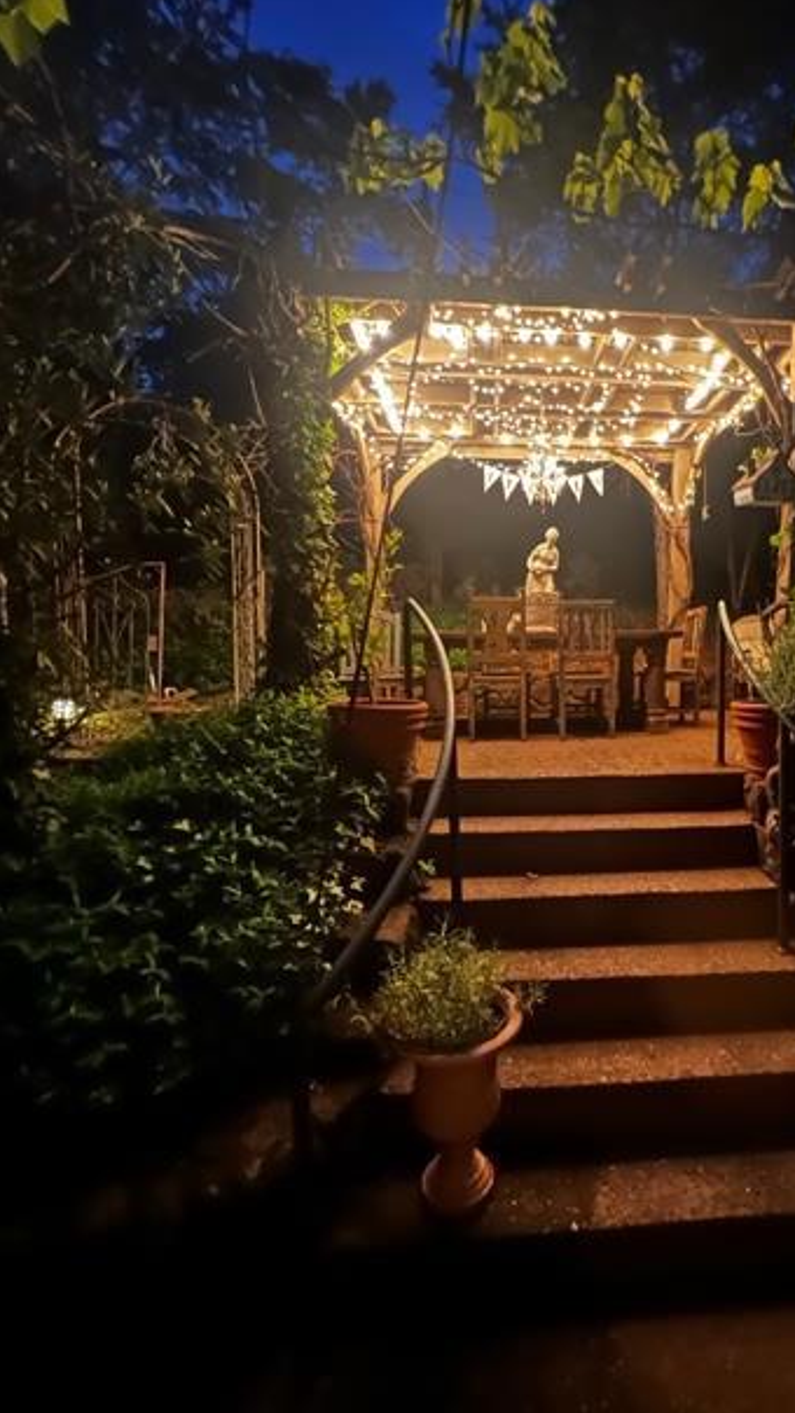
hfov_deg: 67.7
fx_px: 562
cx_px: 556
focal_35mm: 15
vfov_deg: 103.0
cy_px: 702
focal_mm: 1.57
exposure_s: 1/8
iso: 2500
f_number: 1.8
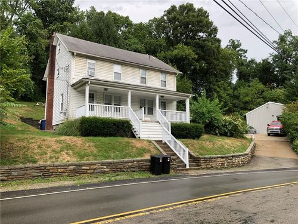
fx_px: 241
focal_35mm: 28
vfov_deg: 49.7
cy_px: 112
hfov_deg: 63.4
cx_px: 149
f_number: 1.8
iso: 20
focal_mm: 3.99
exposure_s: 1/284
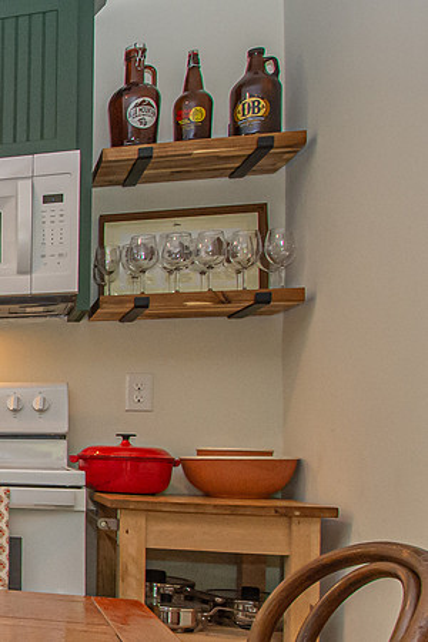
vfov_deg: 40.6
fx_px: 853
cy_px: 443
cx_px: -421
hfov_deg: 18.6
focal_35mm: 48
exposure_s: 1/60
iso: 1600
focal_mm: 10
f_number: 6.7
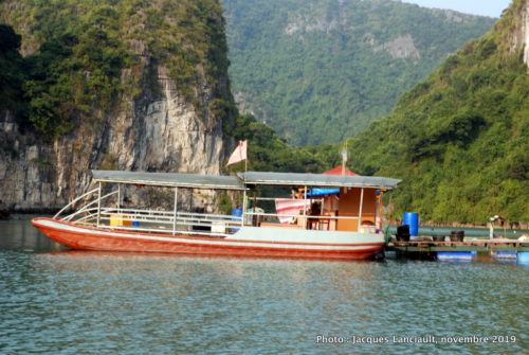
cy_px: 178
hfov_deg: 26.0
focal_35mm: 78
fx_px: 1148
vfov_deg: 17.6
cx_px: 264
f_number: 11
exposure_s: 1/50
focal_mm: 52
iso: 100
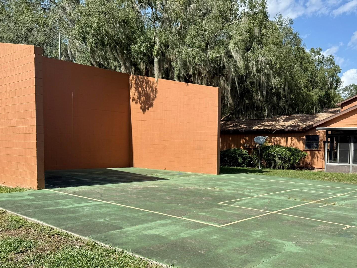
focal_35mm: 27
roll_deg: -0.3
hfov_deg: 65.3
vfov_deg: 51.4
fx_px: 279
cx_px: 183
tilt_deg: -3.5
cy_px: 132
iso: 80
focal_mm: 6.76
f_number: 1.78
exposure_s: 1/3425
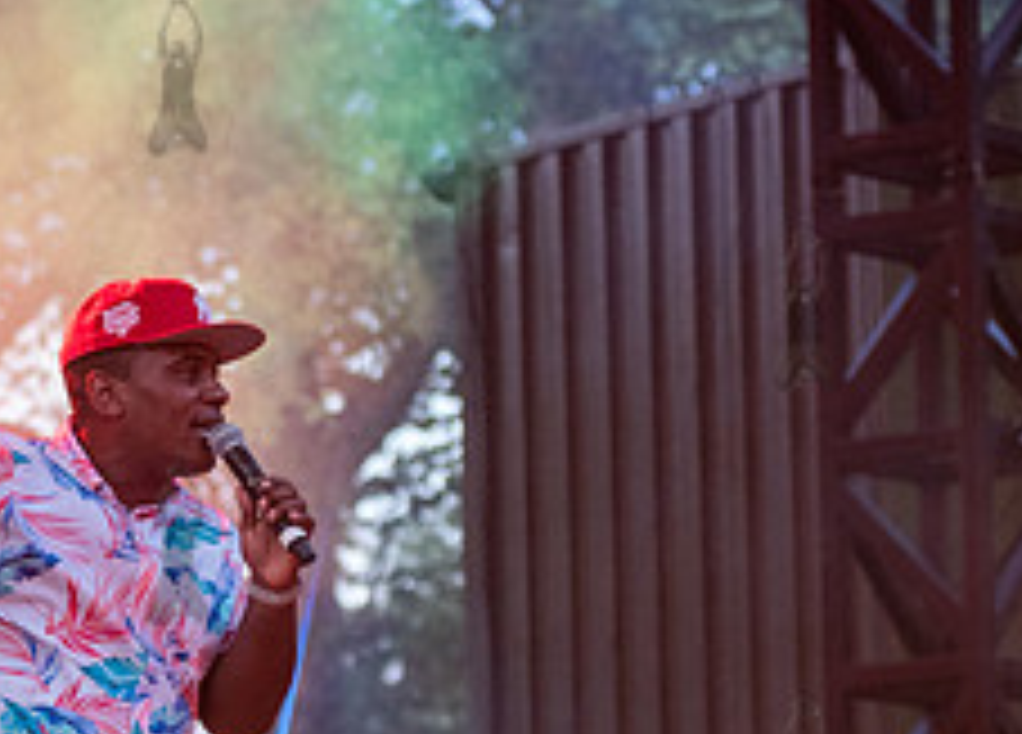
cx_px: -108
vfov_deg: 5.9
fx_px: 7066
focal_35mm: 243
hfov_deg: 8.2
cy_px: 417
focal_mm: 80
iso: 2000
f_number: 3.5
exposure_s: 1/200
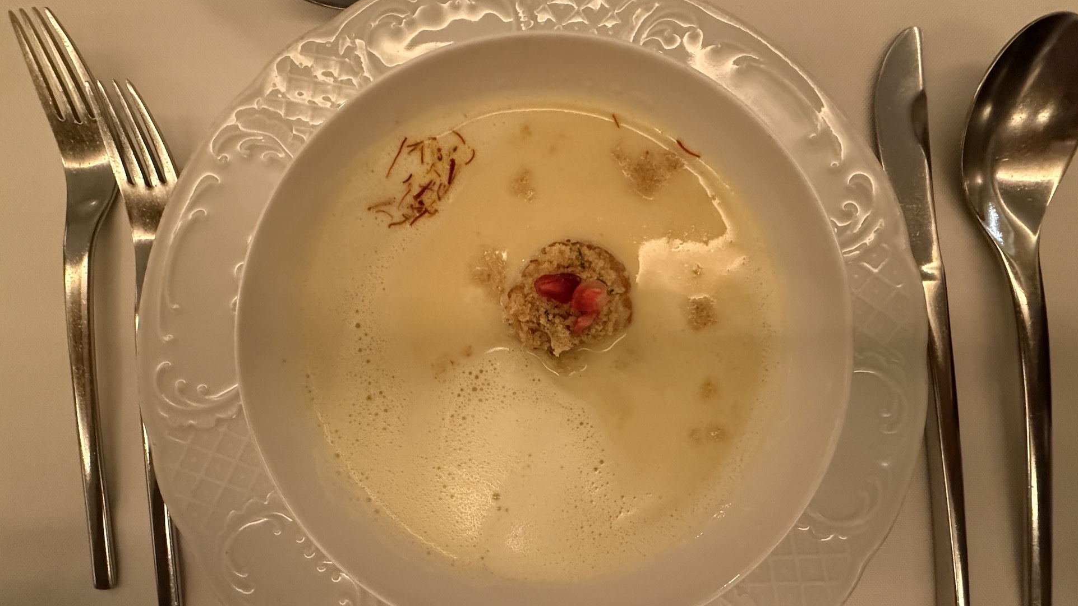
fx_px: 457
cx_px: 538
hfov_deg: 99.4
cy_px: 313
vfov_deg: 67.1
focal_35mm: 16
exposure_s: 1/50
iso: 800
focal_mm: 2.22
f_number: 2.2
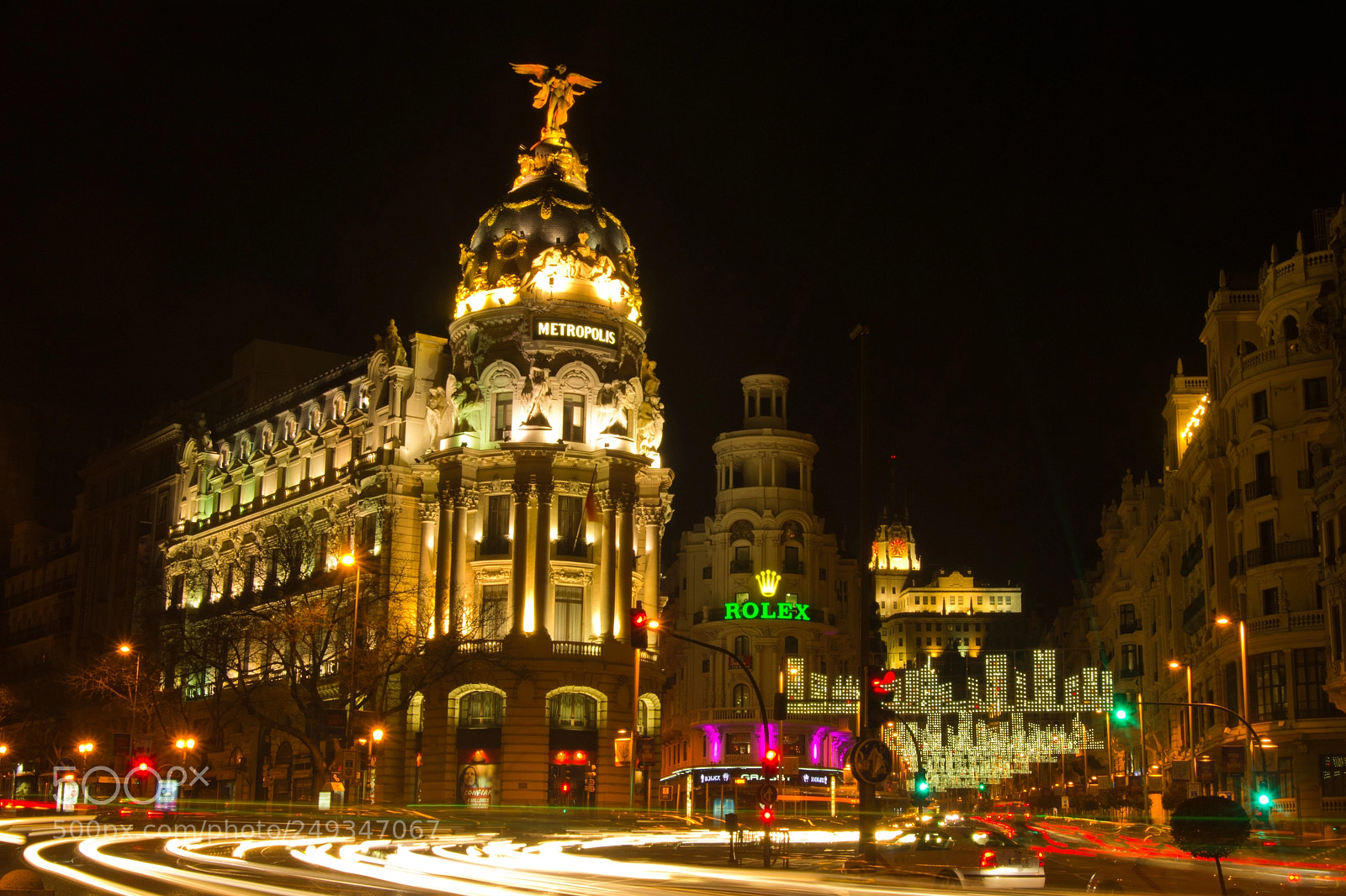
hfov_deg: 42.3
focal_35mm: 46
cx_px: 673
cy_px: 448
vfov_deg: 28.9
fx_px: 1738
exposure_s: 10
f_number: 25
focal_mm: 31
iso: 100
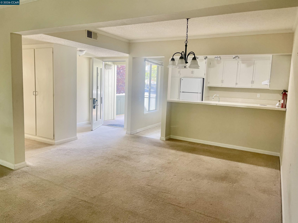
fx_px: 215
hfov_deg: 69.4
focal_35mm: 25
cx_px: 149
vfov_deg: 54.9
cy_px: 112
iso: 125
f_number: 1.6
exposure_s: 1/120
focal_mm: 5.1
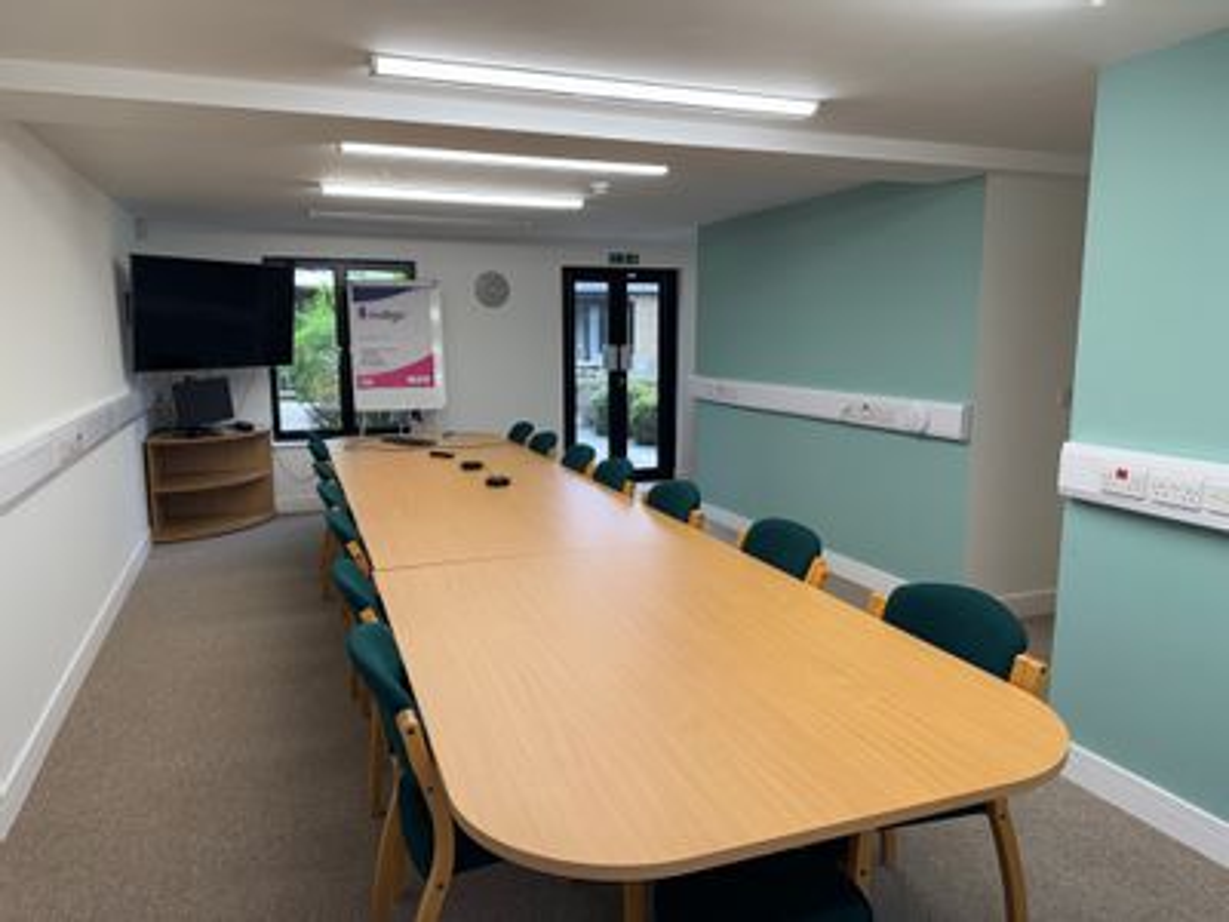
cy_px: 461
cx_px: 614
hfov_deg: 71.6
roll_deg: +0.5
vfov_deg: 56.8
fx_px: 852
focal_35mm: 24
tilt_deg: -8.4
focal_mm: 6.76
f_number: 1.78
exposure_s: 1/123
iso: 50
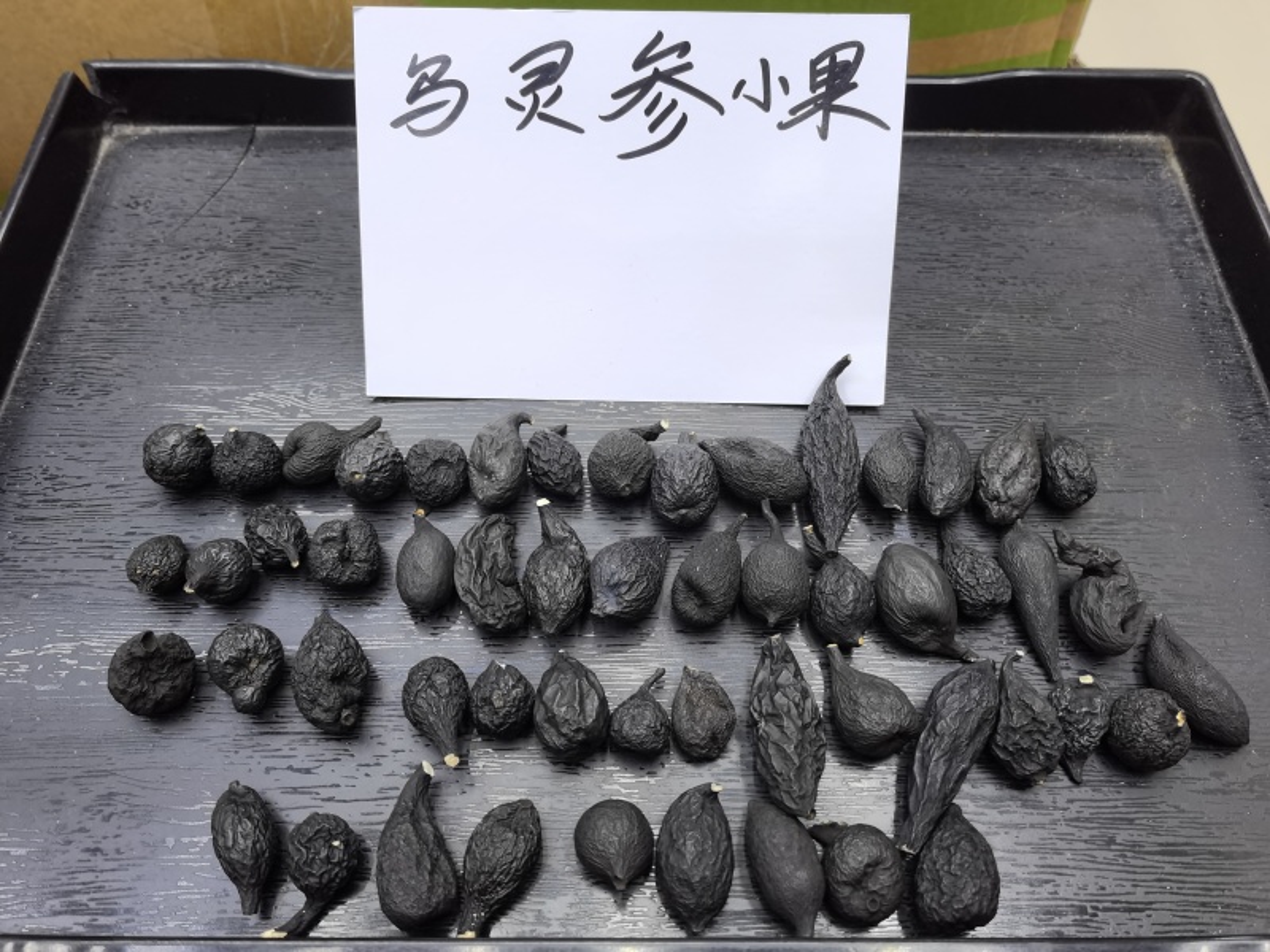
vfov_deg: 51.4
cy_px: 476
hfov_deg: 65.3
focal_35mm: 27
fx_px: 991
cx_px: 635
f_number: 1.8
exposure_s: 1/60
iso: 125
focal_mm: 5.54
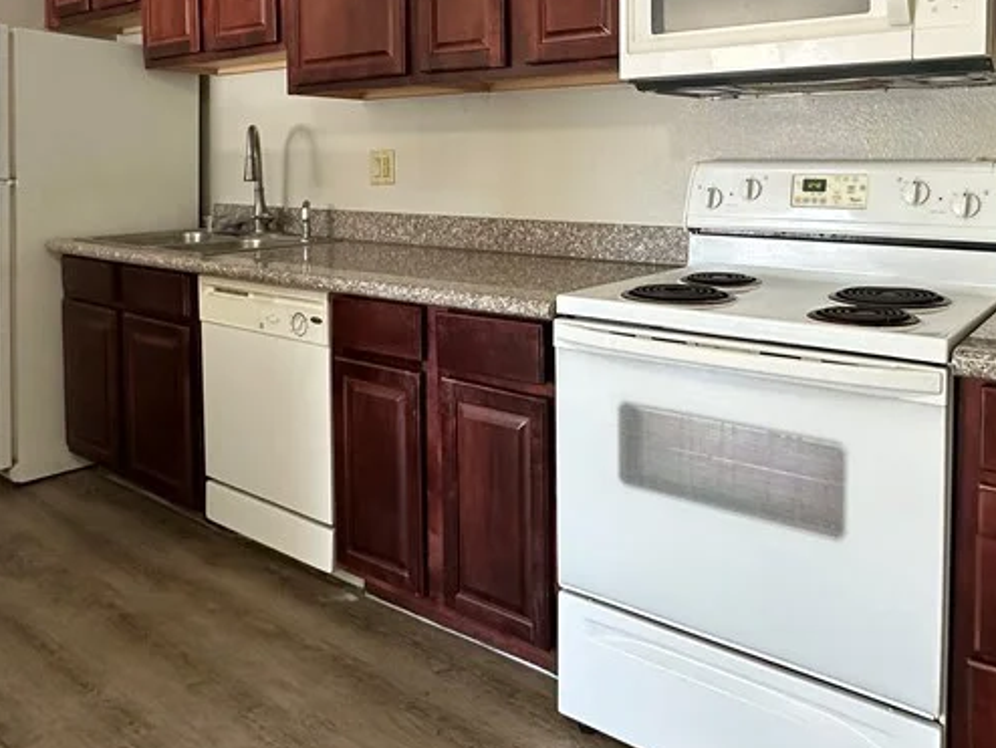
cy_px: 212
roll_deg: +0.2
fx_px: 835
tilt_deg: -3.1
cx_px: 593
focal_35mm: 29
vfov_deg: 46.9
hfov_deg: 61.2
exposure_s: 1/120
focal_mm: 2.22
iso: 320
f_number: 2.2
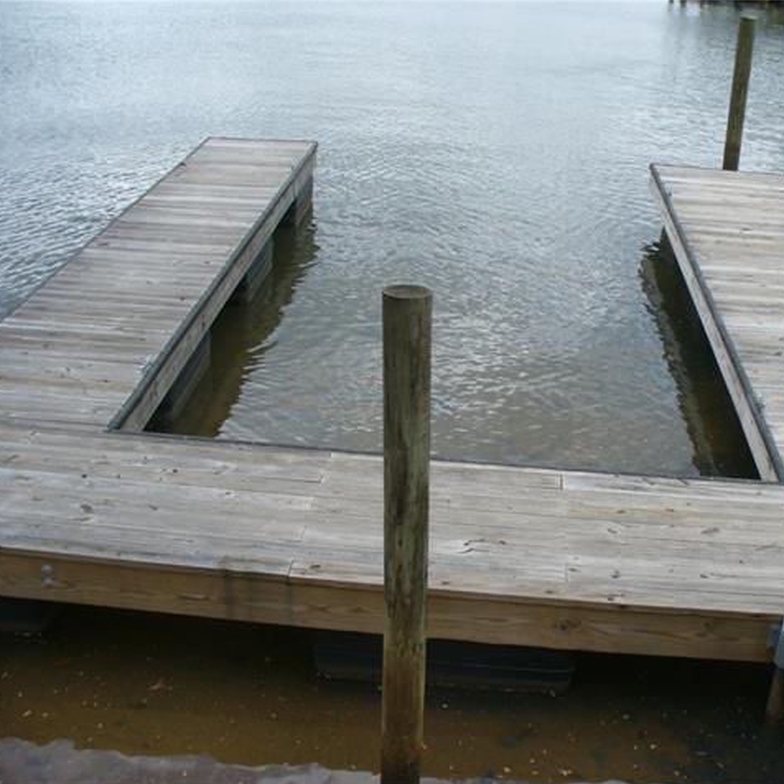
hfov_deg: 38.0
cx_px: 516
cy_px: 394
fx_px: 1127
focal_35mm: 44
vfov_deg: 38.3
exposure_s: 1/125
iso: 80
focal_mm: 6.1
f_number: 5.6
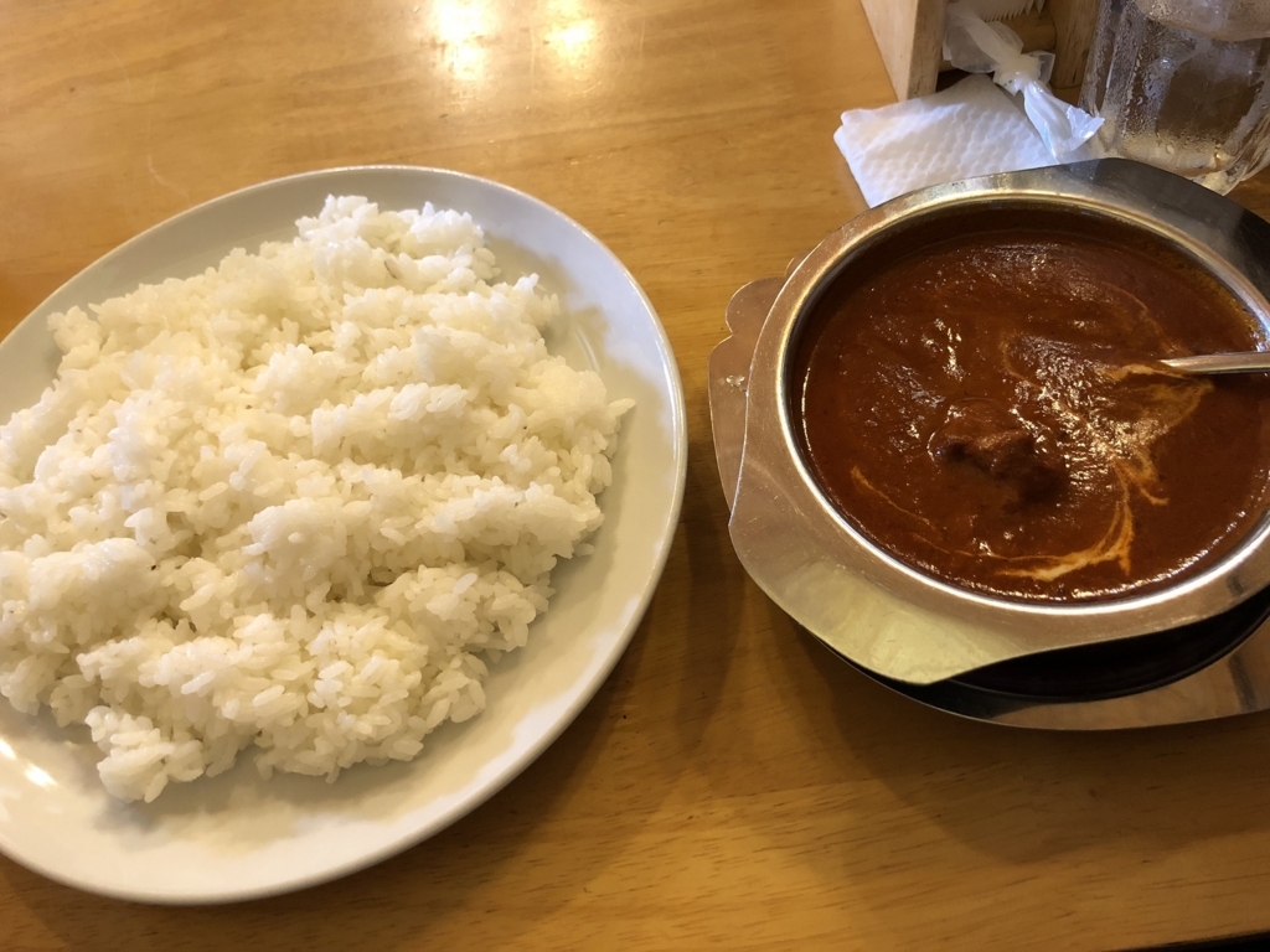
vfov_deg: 49.7
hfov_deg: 63.4
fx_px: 1027
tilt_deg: -57.9
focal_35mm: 28
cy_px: 476
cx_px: 635
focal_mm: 3.99
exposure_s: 1/15
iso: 64
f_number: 1.8
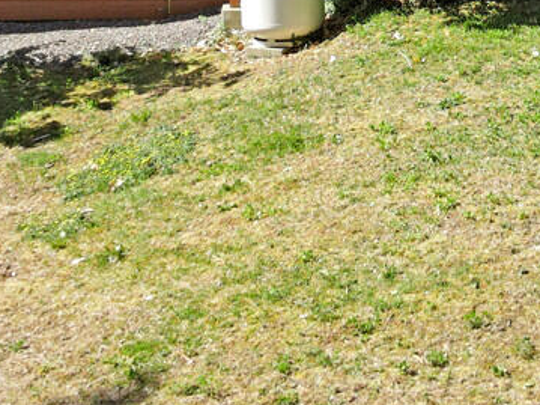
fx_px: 1669
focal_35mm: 107
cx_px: 427
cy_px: -167
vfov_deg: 13.2
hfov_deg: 18.2
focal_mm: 4.5
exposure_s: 1/800
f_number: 2.8
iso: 200
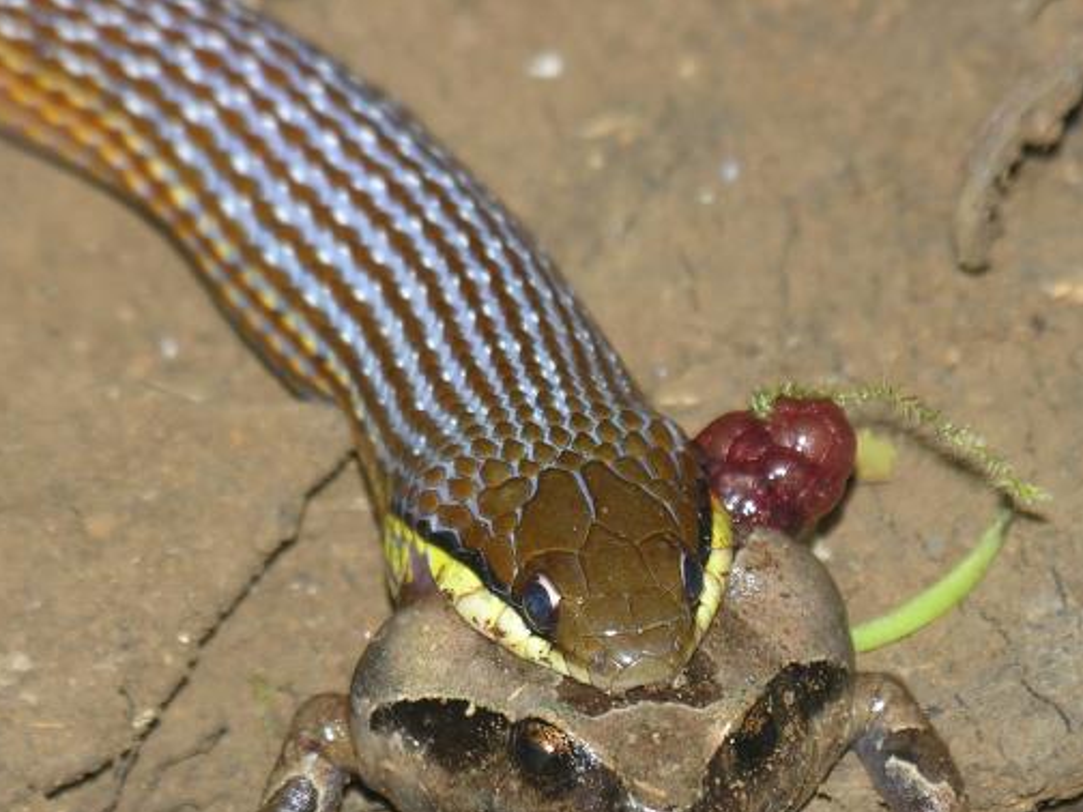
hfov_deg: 3.4
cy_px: 823
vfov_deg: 2.5
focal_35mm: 591
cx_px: 677
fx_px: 18490
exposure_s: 1/60.1
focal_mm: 74
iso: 50
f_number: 4.8
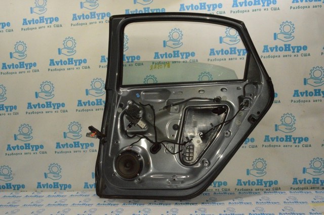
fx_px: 243
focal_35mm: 27
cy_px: 108
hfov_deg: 67.4
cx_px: 162
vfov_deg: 47.8
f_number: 16
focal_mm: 18
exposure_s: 1/200
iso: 6400
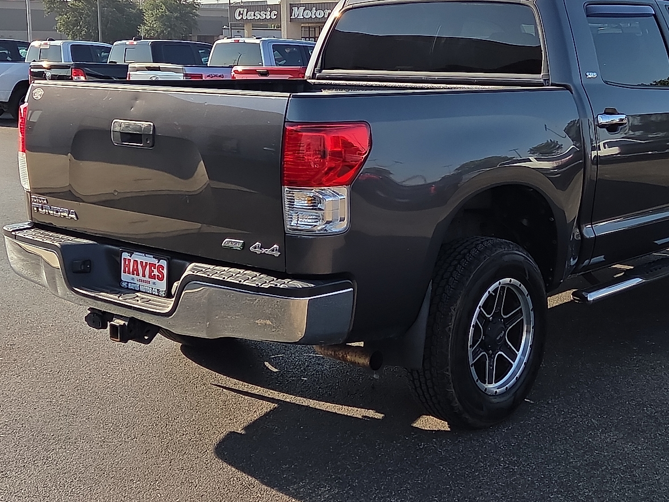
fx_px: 1024
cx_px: 409
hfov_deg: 36.0
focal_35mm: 53
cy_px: 173
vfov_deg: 27.4
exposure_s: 1/1667
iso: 25
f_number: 1.8
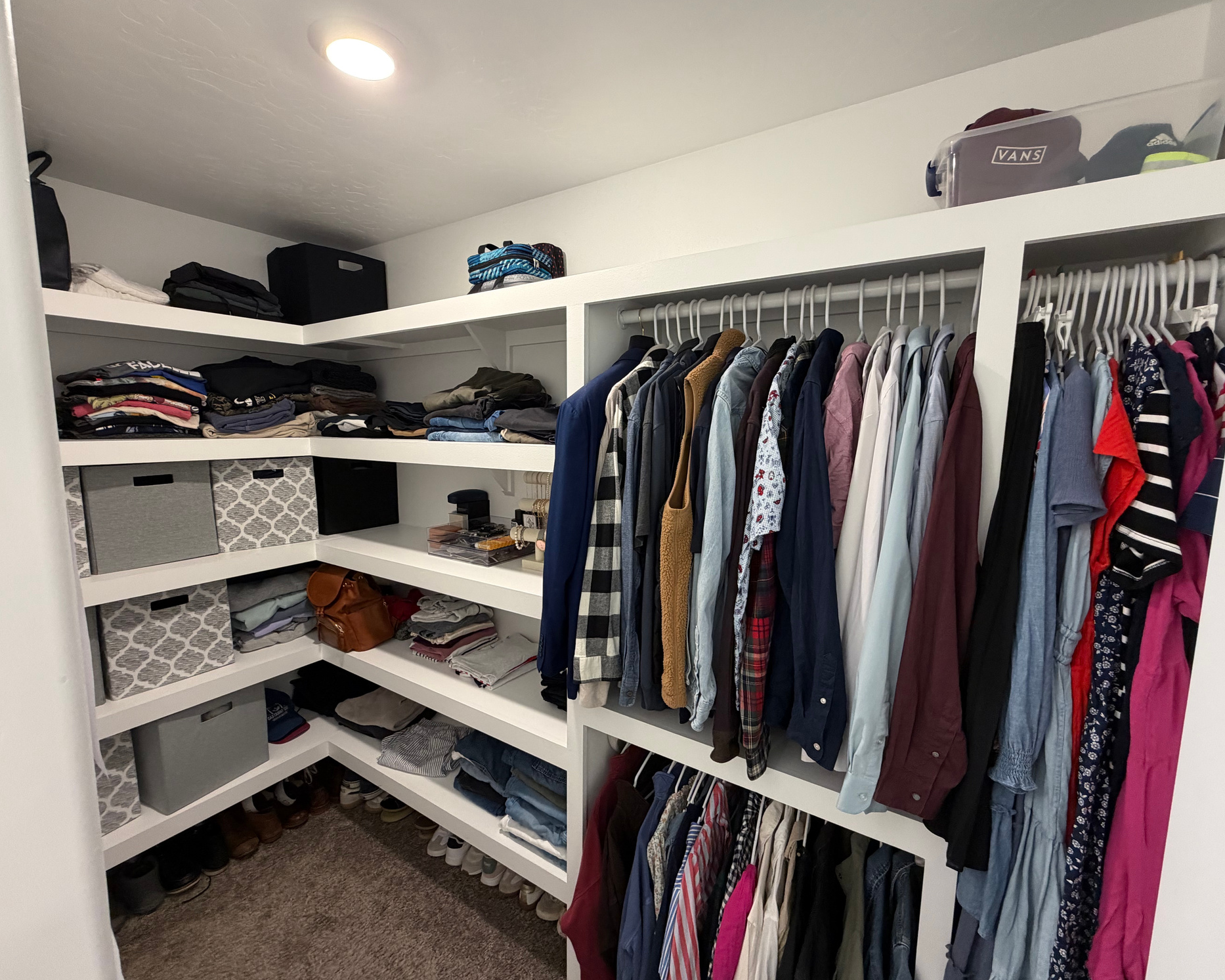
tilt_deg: -9.0
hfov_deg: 96.8
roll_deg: -0.5
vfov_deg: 84.0
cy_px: 492
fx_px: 544
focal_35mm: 15
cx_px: 611
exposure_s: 1/60
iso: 320
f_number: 2.2
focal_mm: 2.22
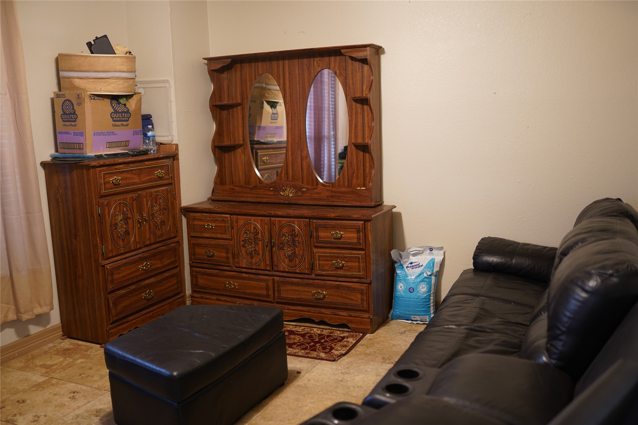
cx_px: 319
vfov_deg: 37.9
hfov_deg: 54.4
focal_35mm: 35
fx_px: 620
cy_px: 212
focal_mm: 35
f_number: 1.6
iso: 400
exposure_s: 1/40
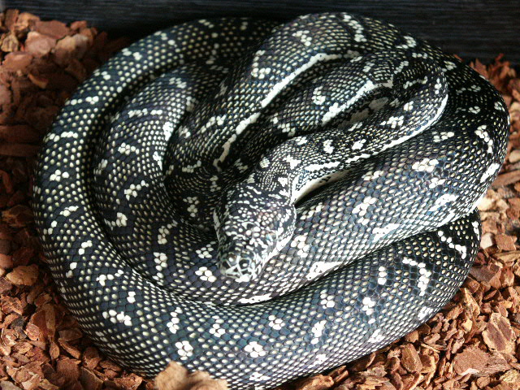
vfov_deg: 12.1
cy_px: 195
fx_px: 1833
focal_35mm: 122
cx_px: 260
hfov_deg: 16.1
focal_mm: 30.87
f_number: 3.5
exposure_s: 1/8
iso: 200
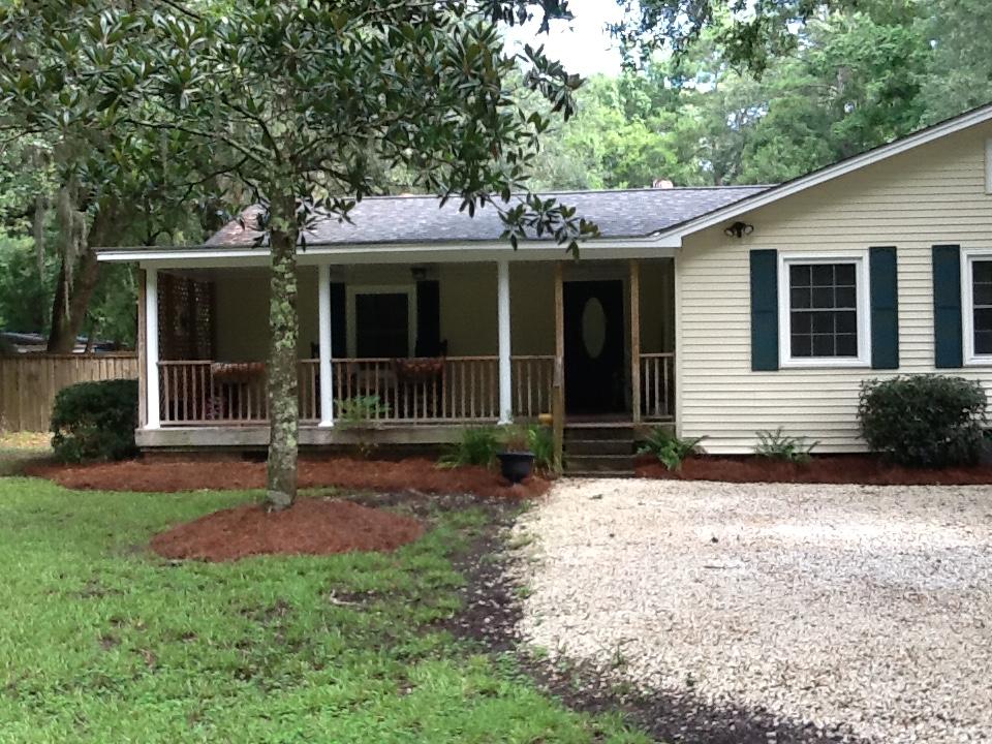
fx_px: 1261
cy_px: 372
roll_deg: +3.0
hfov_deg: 42.9
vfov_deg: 32.9
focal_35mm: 44
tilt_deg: -2.1
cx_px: 496
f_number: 2.4
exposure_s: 1/100
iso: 50
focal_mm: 2.03
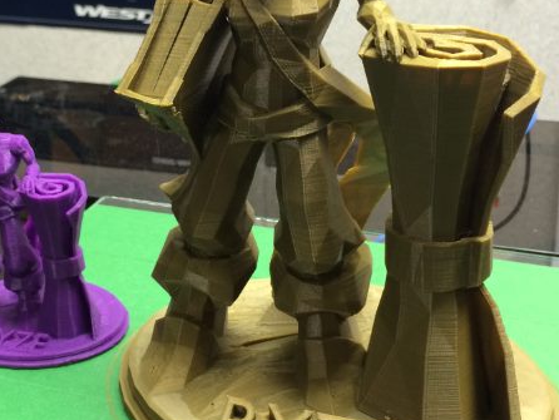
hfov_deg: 36.6
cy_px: 149
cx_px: 218
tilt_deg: -22.6
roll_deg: +2.3
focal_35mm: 52
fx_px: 840
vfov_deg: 27.9
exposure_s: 1/30
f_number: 2.2
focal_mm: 4.15
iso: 100
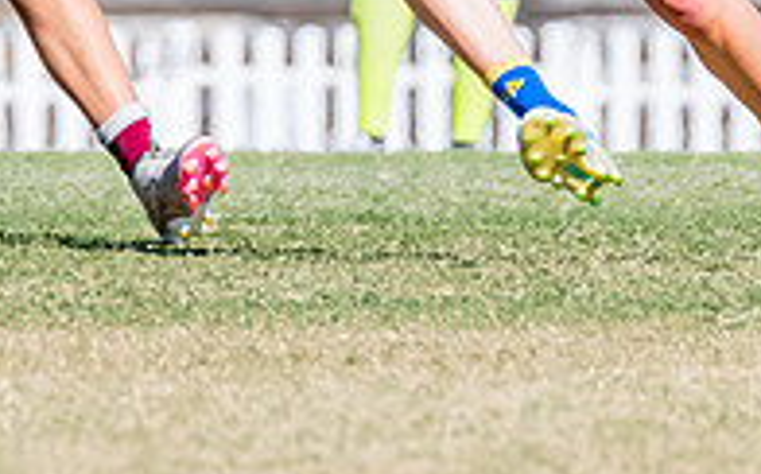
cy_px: -196
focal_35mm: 2389
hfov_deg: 0.9
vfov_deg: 0.5
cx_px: 329
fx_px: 49490
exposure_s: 1/1600
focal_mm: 420
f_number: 10
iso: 800
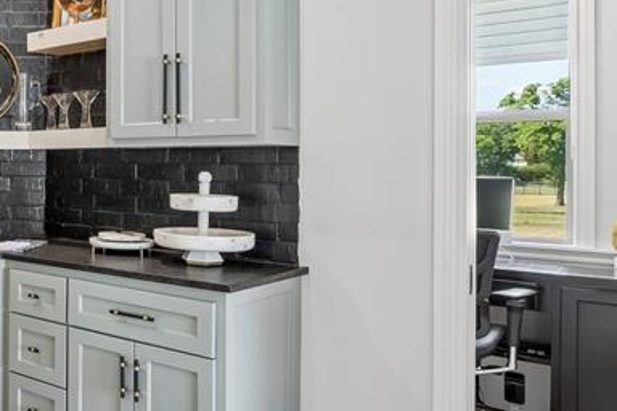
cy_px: 164
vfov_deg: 33.3
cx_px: -65
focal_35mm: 40
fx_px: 686
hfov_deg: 39.4
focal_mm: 10
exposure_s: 1/25
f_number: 8
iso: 200
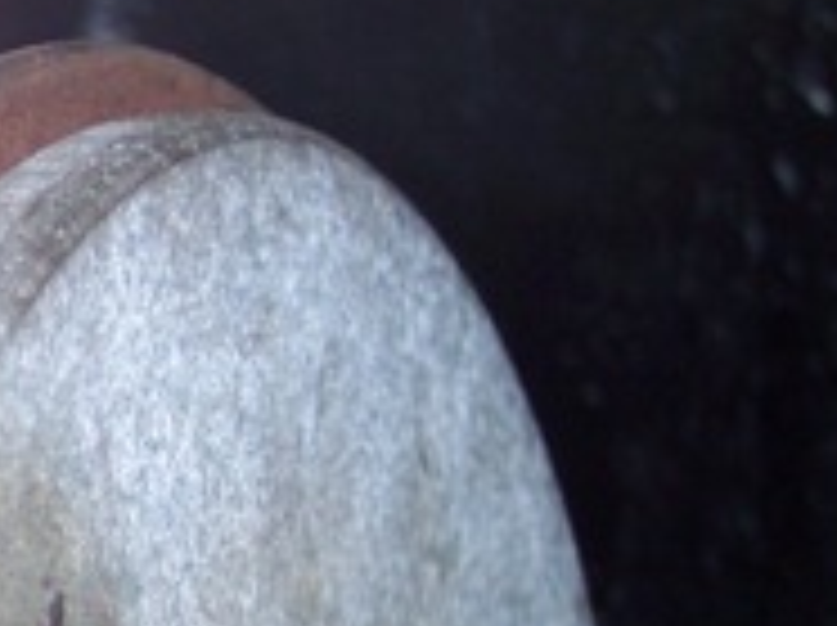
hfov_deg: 14.6
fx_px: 3163
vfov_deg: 11.2
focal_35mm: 131
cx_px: -184
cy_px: 649
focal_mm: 8
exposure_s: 1/30
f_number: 2.8
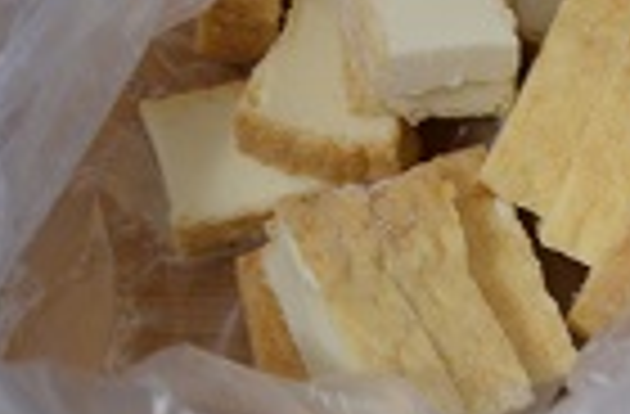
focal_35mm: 172
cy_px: 232
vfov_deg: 7.9
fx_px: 2997
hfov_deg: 11.6
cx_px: 873
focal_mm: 40
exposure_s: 1/6
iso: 100
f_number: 2.8
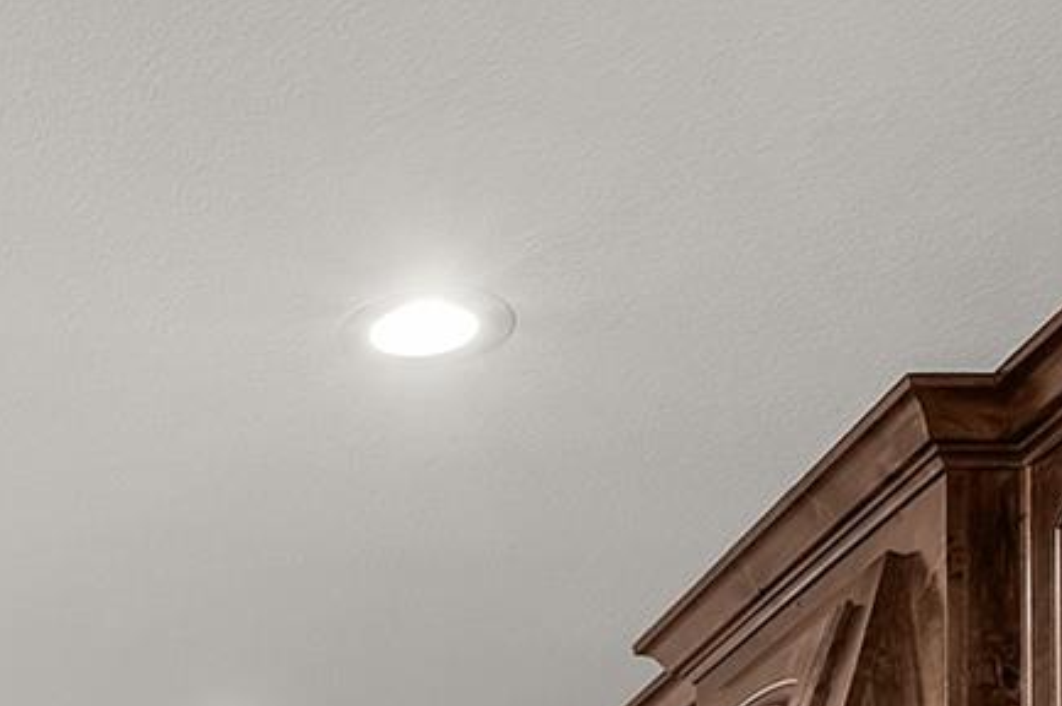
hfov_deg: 26.8
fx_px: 2093
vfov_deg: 16.1
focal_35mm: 71
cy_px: 1281
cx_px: -27
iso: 160
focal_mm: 10
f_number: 8
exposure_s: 1/2
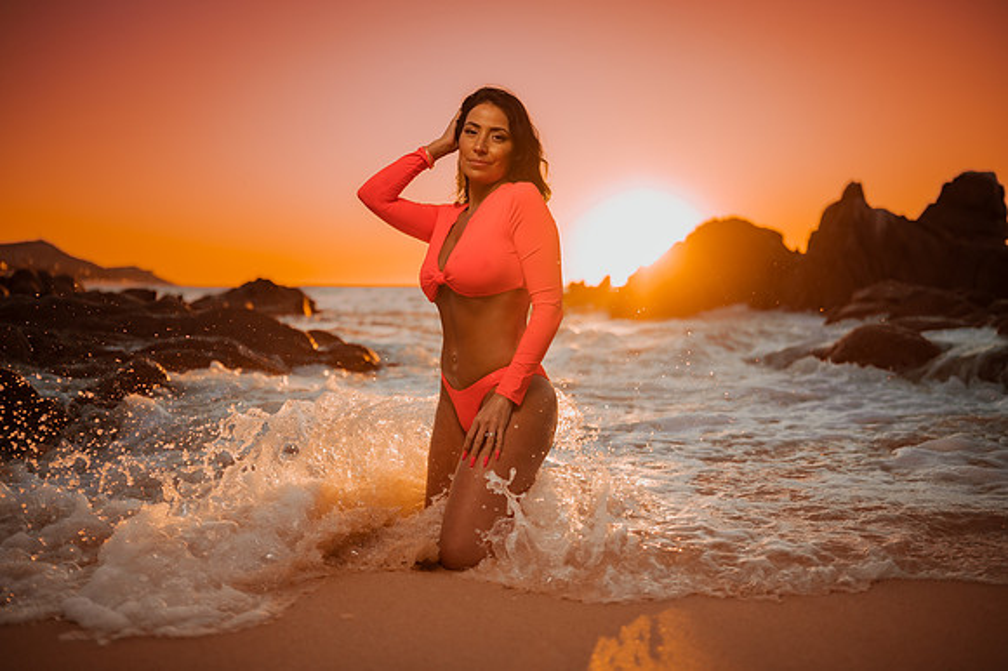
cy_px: 336
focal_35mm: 35
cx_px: 504
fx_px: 979
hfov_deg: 54.5
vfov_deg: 37.8
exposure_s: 1/3200
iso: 125
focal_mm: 35
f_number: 1.8
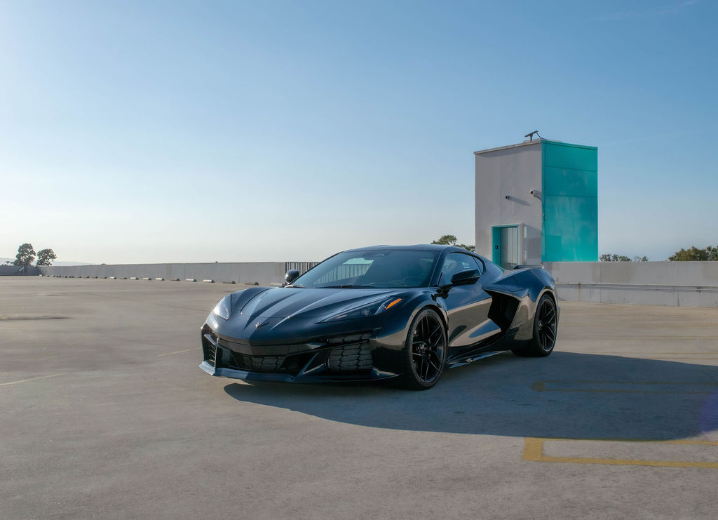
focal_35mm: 40
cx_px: 390
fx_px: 812
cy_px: 260
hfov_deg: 47.7
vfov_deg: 35.5
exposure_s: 1/2000
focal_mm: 25
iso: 250
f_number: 8
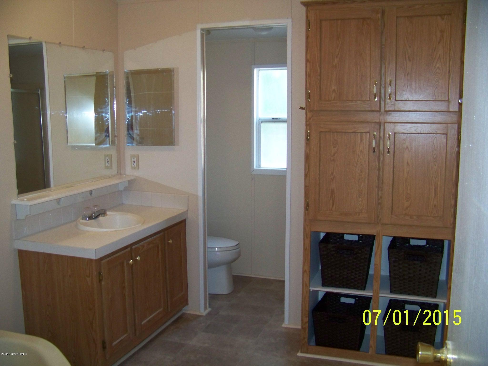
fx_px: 508
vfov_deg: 39.7
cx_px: 244
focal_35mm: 36
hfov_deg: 51.4
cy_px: 183
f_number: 2.8
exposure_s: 1/30
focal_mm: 5.85
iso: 200
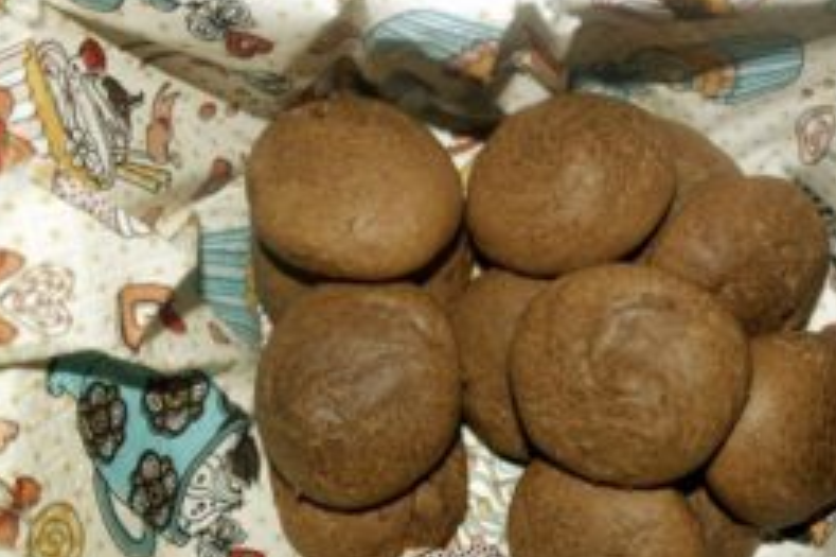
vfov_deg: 30.4
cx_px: 583
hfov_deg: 43.6
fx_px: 1021
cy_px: 320
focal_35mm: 44
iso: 100
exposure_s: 1/40
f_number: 3.5
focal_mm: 20
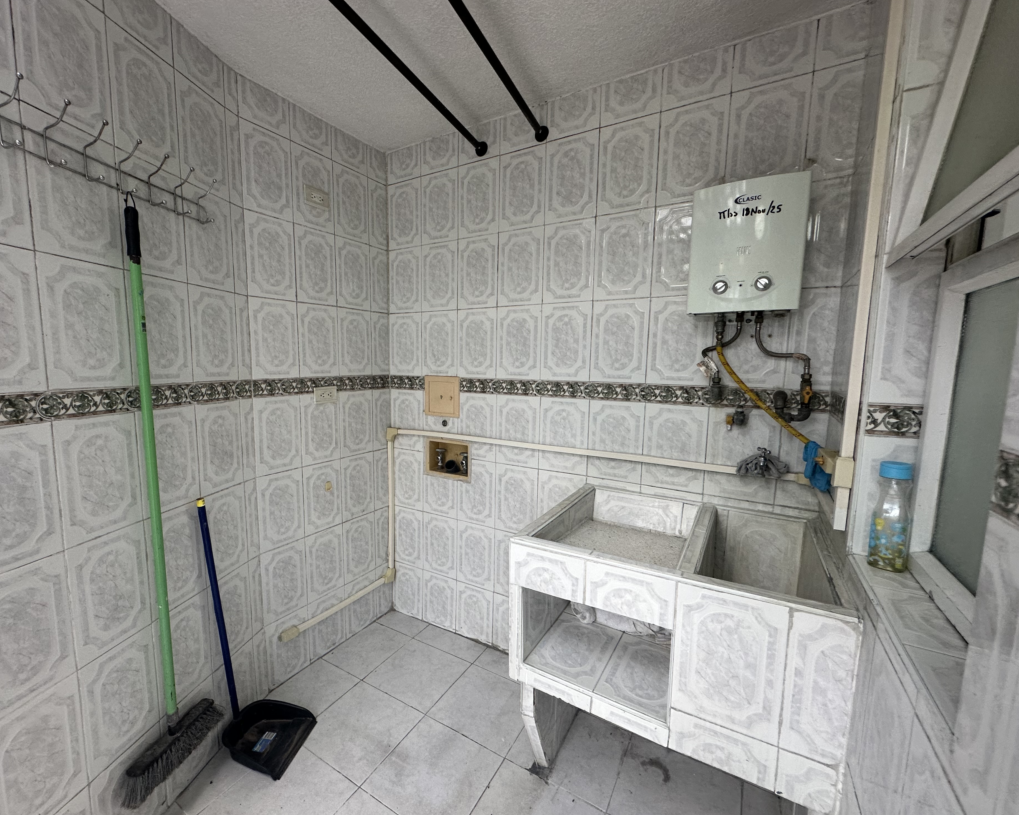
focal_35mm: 15
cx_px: 466
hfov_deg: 96.6
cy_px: 416
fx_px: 452
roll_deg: +0.1
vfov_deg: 84.0
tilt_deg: -6.3
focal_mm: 2.22
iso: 160
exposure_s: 1/120
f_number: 2.2
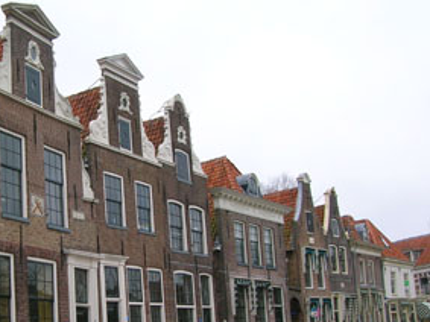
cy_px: 218
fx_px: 671
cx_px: 94
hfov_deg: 34.6
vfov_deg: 26.8
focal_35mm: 54
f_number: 4.9
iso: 50
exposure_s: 1/57.7
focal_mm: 5.7
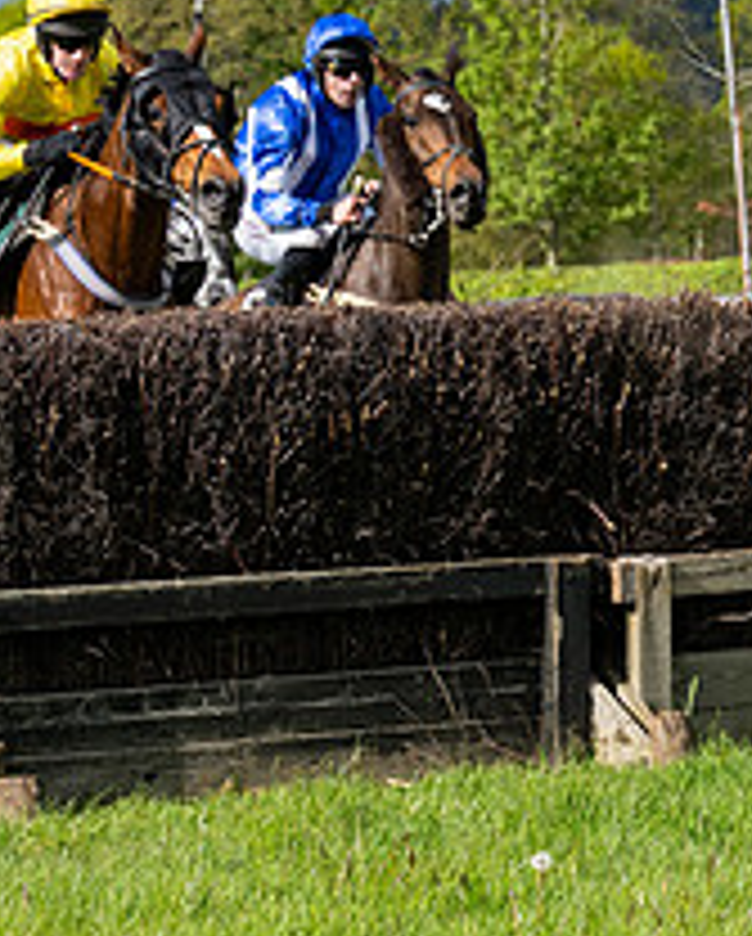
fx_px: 6440
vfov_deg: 8.3
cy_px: 300
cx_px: 1287
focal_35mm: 232
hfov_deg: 6.6
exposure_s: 1/2500
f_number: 5
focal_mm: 70
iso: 400
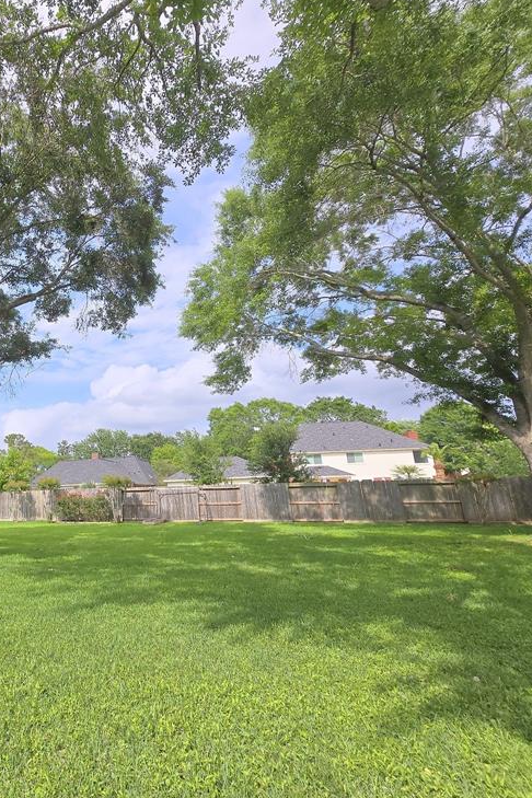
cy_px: 395
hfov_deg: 57.7
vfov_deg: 86.9
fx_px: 421
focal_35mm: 19
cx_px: 79
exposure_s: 1/1044
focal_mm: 1.7
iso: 25
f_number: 2.2
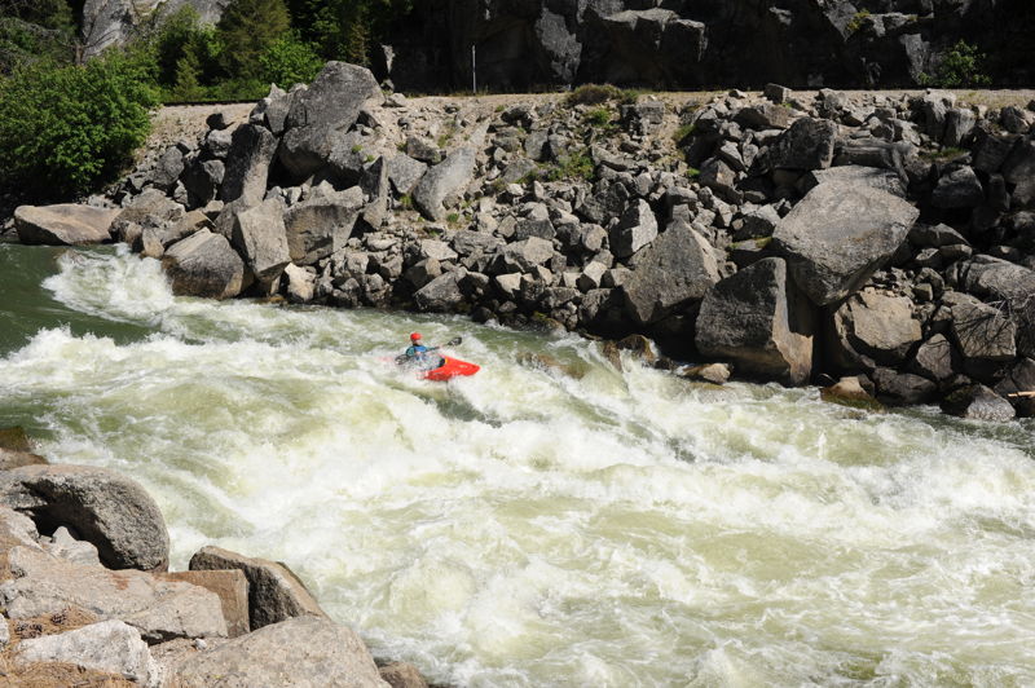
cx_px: 518
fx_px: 1005
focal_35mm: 35
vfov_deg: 37.8
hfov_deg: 54.5
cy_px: 344
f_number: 9
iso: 200
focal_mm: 35
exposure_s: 1/500
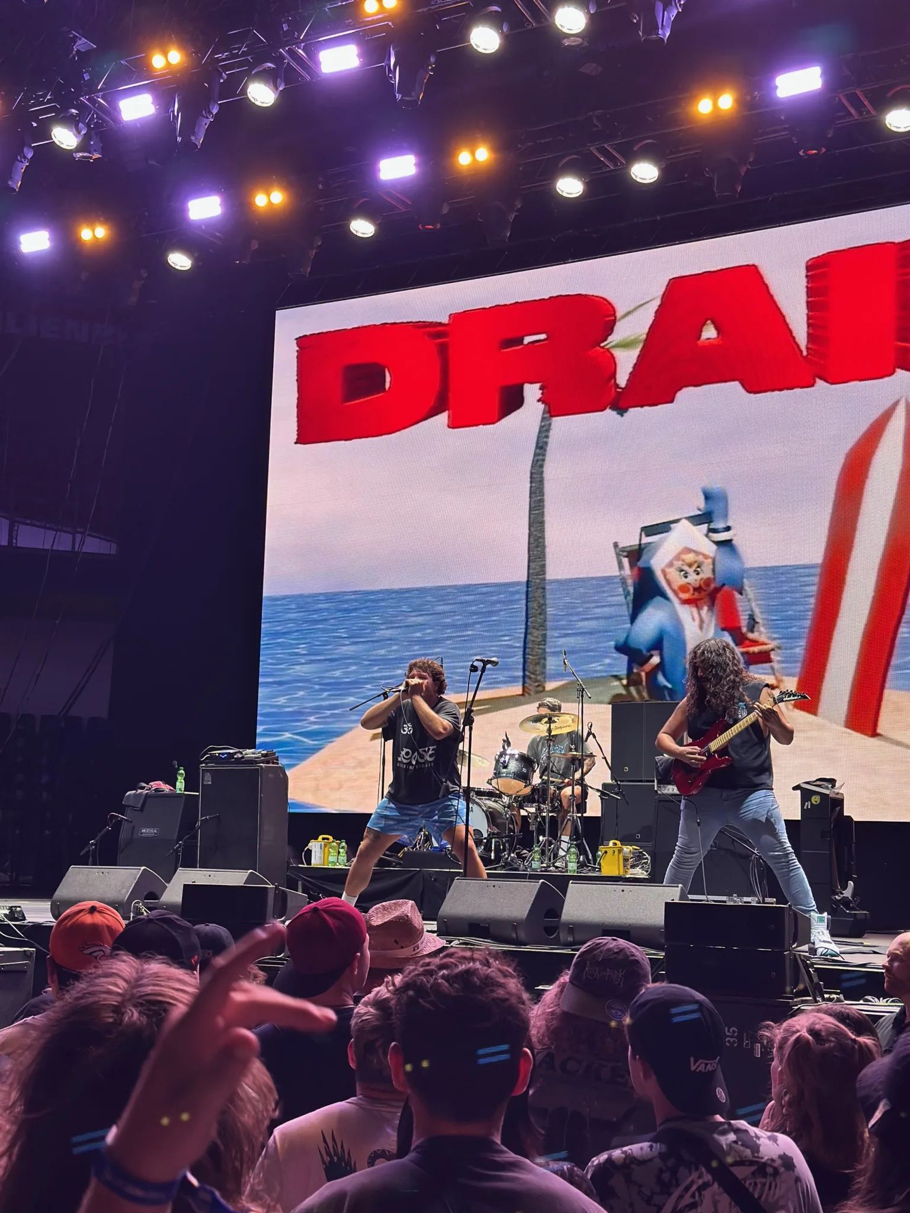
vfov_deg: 39.7
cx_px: 455
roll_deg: -2.3
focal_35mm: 48
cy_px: 606
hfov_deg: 30.3
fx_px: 1682
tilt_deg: +8.7
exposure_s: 1/120
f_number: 1.78
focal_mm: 6.86
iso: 125
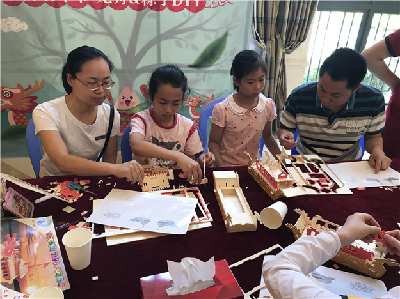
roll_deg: -2.8
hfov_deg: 63.5
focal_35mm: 28
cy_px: 150
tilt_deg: -25.7
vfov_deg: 49.7
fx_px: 323
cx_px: 200
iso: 32
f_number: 1.8
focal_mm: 3.99
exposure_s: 1/25
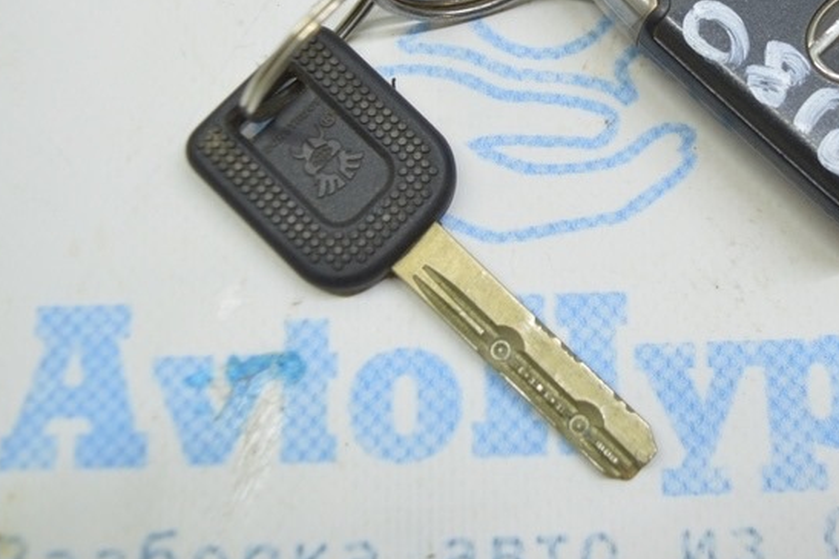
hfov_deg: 33.7
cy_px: 67
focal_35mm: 59
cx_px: 566
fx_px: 1373
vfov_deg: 22.5
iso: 400
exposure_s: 1/60
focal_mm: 21
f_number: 3.8
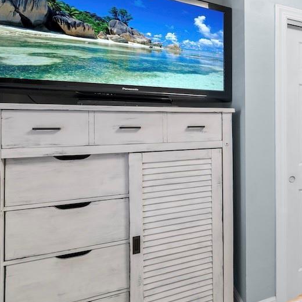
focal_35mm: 30
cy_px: 133
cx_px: 402
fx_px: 296
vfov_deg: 53.9
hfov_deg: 34.9
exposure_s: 1.6
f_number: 11
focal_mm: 12
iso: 160
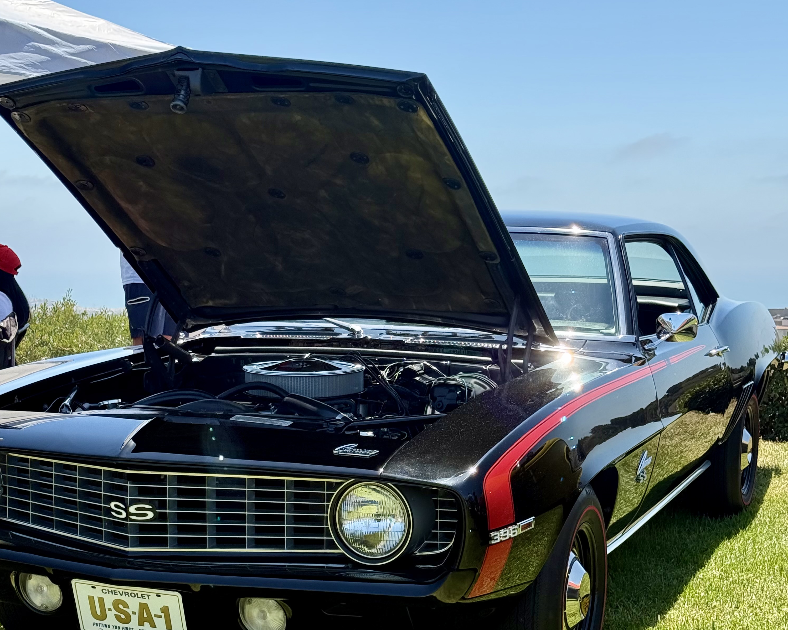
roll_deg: -0.8
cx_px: 394
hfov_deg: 30.0
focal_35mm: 63
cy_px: 406
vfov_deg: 24.1
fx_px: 1469
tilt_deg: -9.1
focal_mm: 6.76
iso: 100
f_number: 1.78
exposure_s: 1/1403
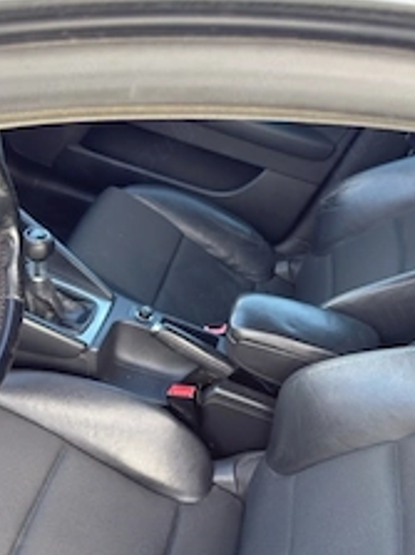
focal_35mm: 43
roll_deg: -26.6
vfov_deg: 43.6
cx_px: 261
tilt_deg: -38.3
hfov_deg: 33.4
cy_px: 338
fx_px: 688
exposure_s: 1/233
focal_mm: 6.76
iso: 160
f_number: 1.78
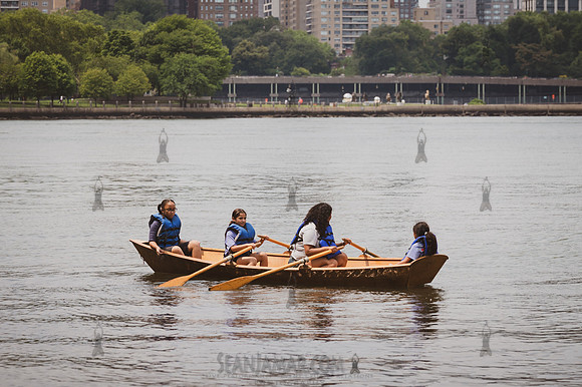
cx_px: 275
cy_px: 142
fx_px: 2368
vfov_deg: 9.3
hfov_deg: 14.0
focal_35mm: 147
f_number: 5
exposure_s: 1/1000
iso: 160
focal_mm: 113
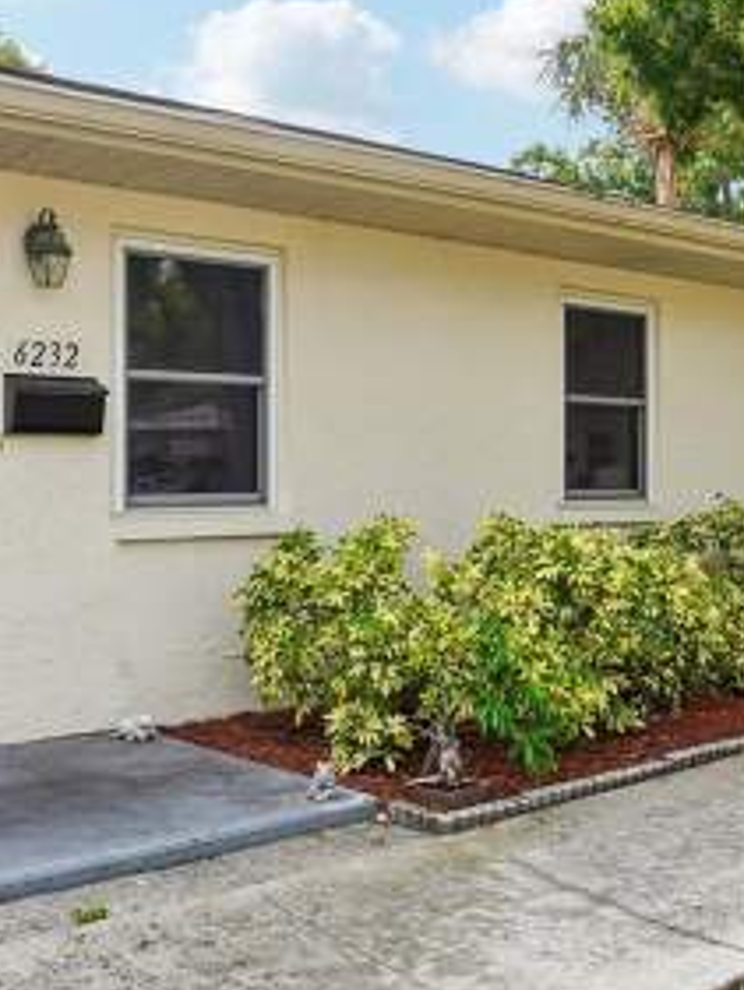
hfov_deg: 35.1
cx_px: 335
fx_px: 1174
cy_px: 499
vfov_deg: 45.8
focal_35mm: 41
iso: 100
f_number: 8
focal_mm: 10
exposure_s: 1/125
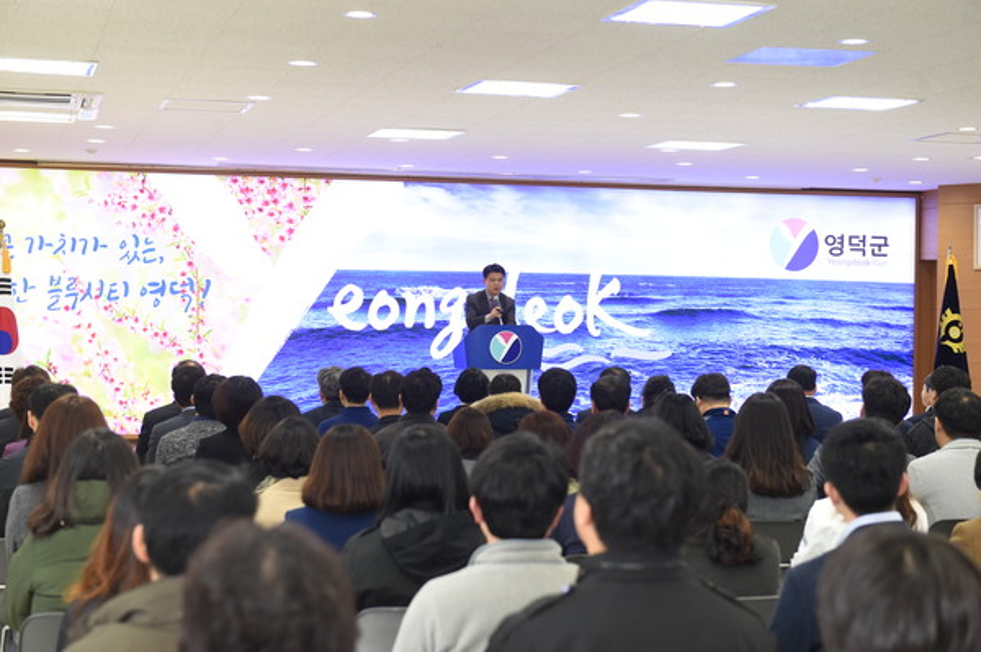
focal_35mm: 70
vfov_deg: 19.4
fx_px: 1906
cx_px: 490
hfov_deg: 28.9
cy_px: 326
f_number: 5
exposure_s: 1/125
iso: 1600
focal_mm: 70
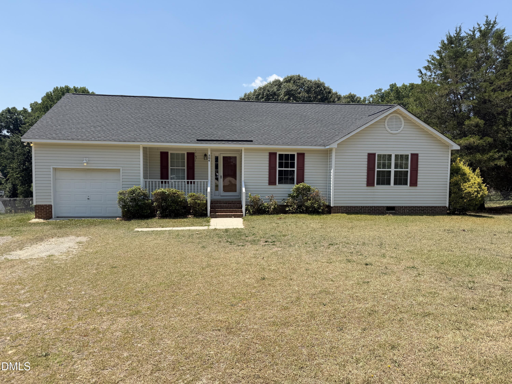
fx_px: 355
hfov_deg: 71.6
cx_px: 256
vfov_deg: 56.8
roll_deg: -0.5
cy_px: 192
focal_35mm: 24
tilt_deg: -3.6
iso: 80
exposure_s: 1/3953
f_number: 1.78
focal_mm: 6.76
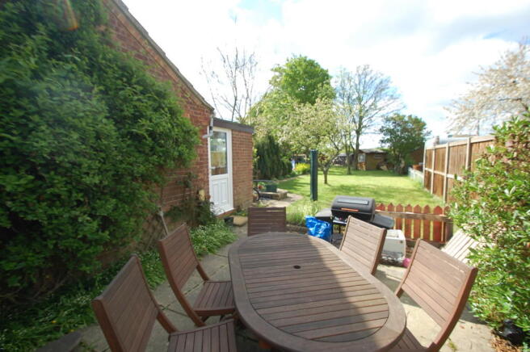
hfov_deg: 100.4
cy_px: 176
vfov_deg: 77.2
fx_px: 221
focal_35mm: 15
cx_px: 265
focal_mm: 10
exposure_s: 1/250
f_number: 8
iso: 220
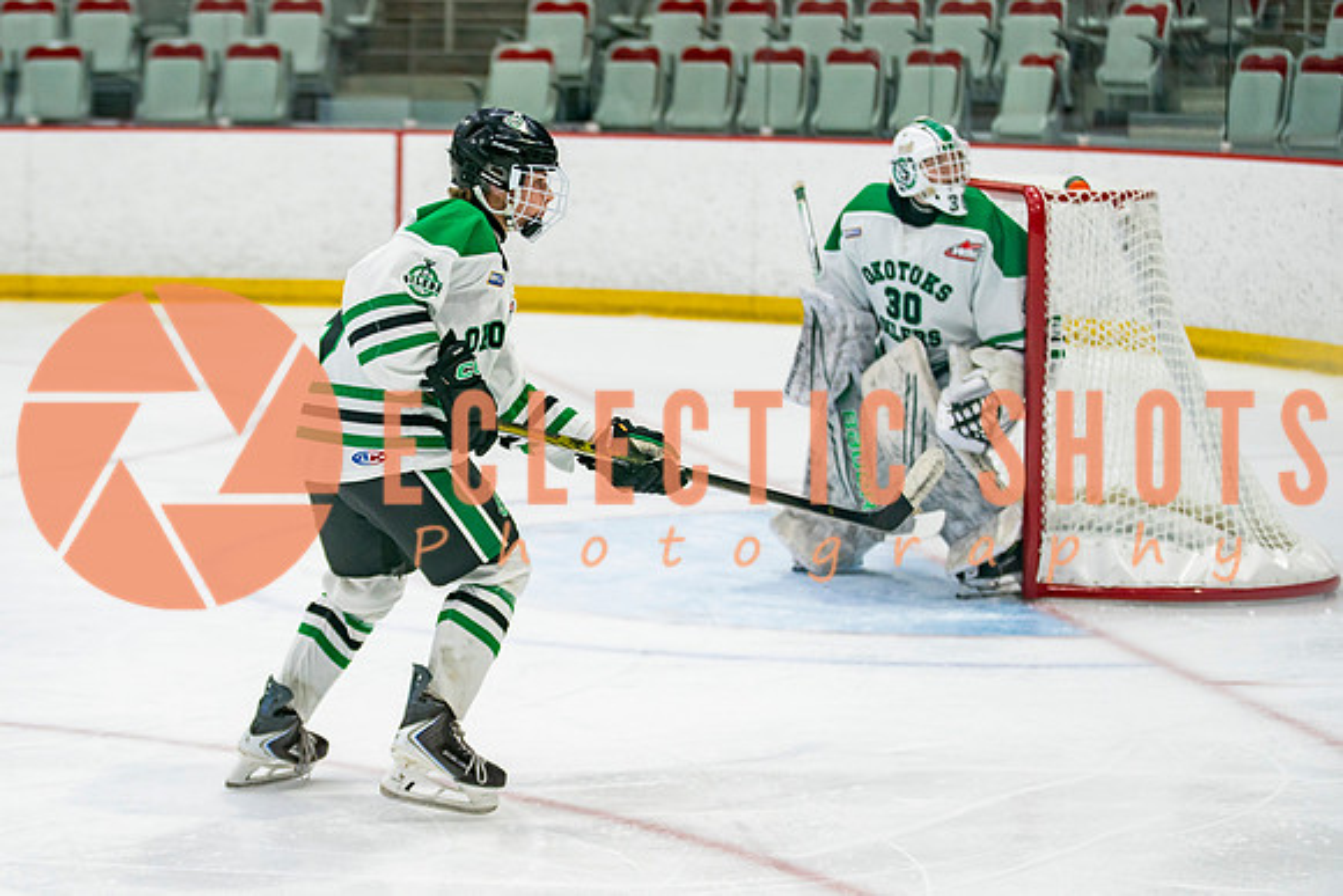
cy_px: 478
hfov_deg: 16.0
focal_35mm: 128
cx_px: 485
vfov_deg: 10.7
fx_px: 4782
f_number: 2.8
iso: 640
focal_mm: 88
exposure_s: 1/640
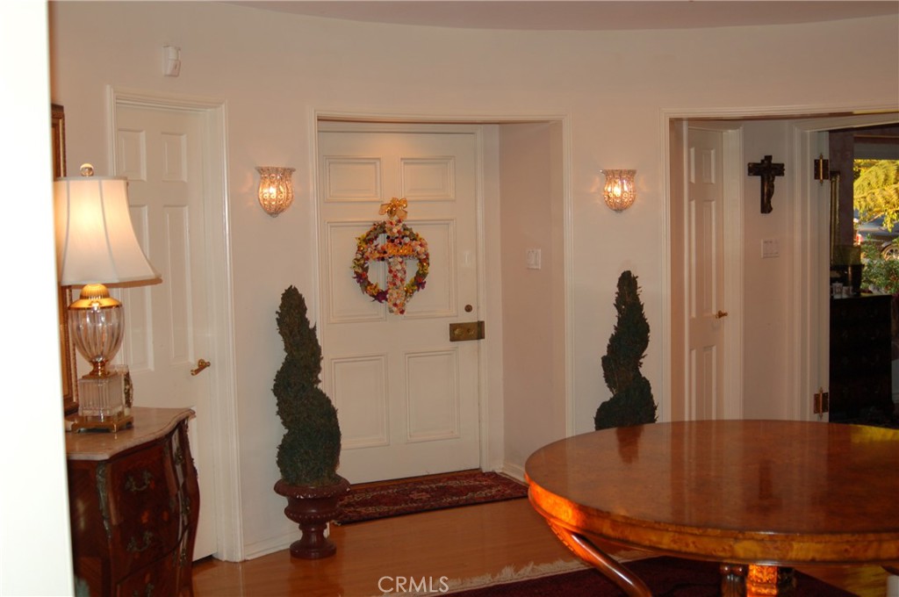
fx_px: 1047
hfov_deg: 46.5
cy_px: 298
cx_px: 450
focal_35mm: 42
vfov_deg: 31.8
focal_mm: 28
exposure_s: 1/60
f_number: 3.3
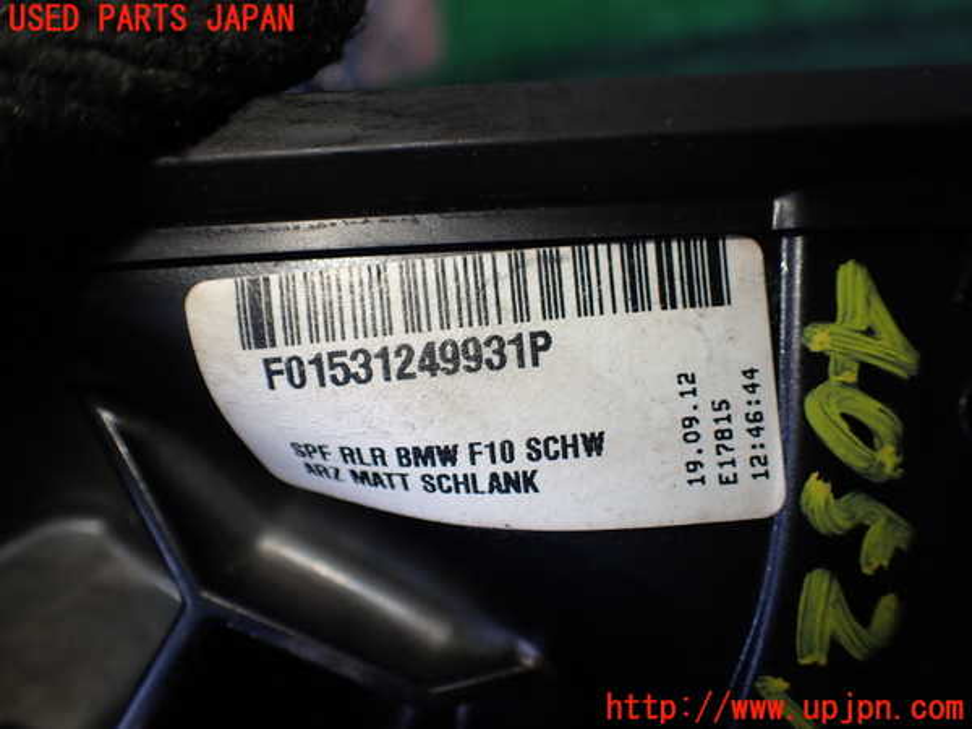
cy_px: 364
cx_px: 486
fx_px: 842
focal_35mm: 30
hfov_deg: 60.0
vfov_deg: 46.8
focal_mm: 5.4
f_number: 2.3
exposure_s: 1/125
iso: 100
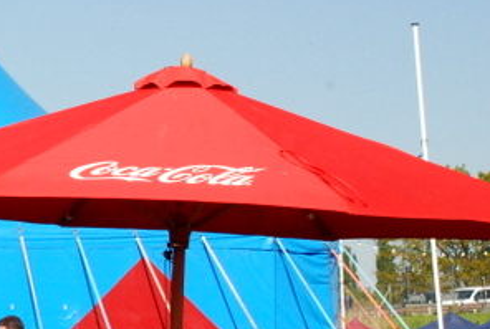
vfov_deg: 9.5
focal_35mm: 146
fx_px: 1992
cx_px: -101
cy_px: 154
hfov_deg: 13.6
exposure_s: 1/800
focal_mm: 40
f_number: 14
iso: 1250
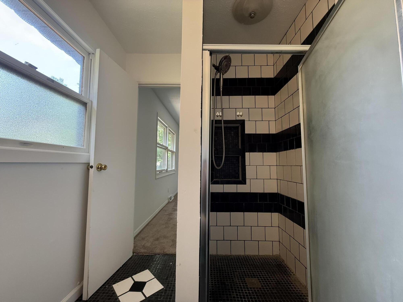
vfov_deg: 85.7
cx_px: 202
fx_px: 163
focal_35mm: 14
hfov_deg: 102.1
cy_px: 151
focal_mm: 2.22
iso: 200
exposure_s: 1/120
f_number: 2.2
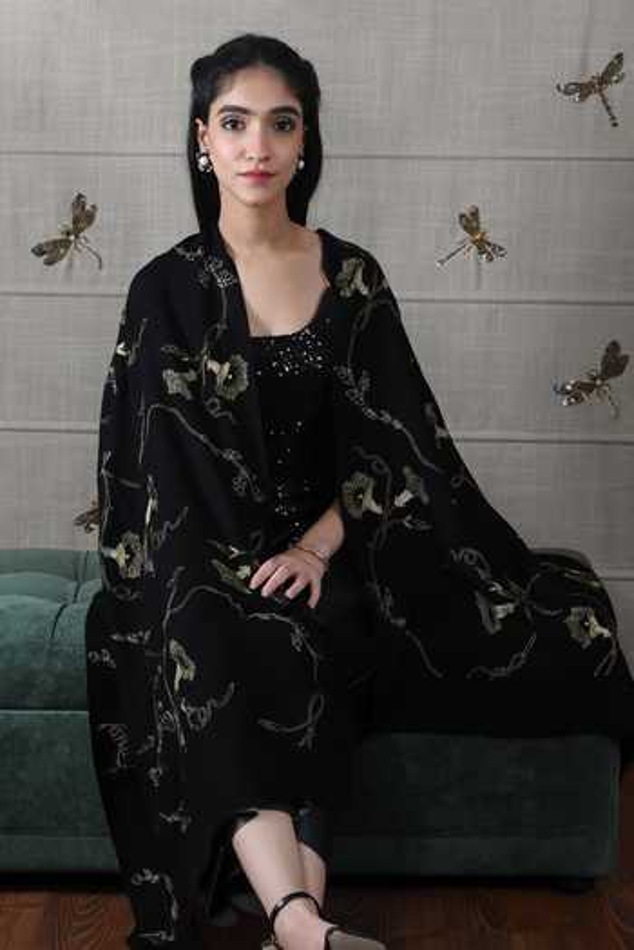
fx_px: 2245
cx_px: 317
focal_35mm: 85
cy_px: 475
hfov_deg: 16.1
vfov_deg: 23.9
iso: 160
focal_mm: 85
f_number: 18
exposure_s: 1/100
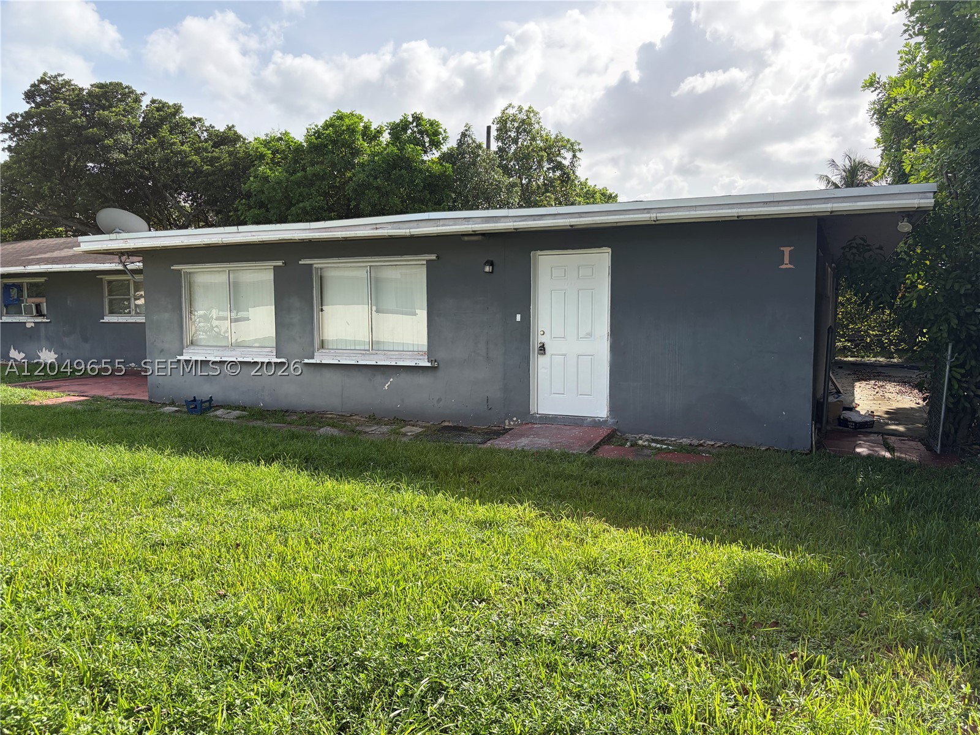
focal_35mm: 26
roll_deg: -0.1
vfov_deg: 53.1
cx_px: 490
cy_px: 368
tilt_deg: -5.0
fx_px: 736
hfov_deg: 67.3
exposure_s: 1/2865
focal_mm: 5.96
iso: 64
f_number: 1.6
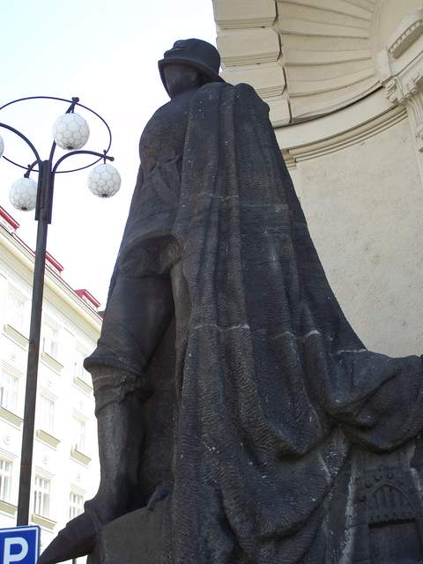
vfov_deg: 37.5
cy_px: 282
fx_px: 831
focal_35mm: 51
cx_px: 212
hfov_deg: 28.6
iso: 64
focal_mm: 10.7
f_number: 3.2
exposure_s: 1/200
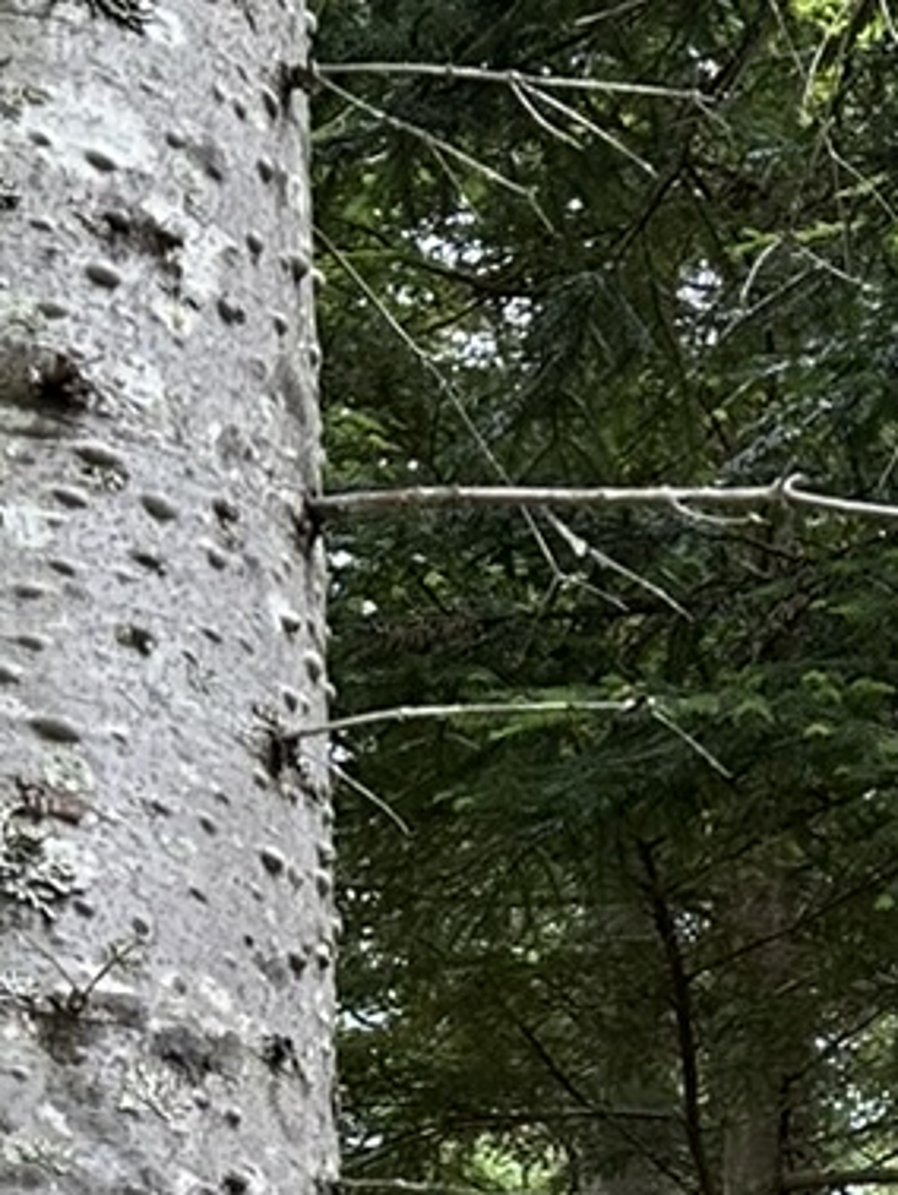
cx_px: 1660
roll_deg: +0.0
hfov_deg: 10.7
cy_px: 1872
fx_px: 4492
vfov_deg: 14.1
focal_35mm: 130
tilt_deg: +11.2
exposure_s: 1/121
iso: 100
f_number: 1.78
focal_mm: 6.86
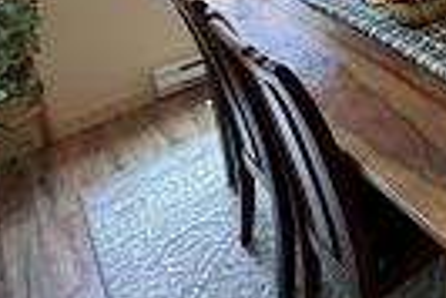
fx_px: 496
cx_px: 563
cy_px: -117
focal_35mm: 40
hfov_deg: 35.3
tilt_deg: -10.2
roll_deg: +0.9
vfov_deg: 26.7
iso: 250
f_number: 2.2
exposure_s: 1/60
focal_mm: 2.22
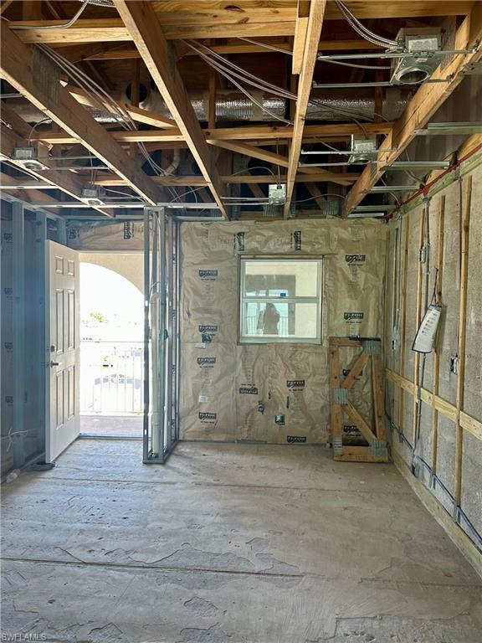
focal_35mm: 24
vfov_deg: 71.6
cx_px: 241
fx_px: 446
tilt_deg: +2.0
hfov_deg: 56.8
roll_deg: -1.2
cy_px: 322
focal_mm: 6.86
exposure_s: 1/121
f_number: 1.78
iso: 160
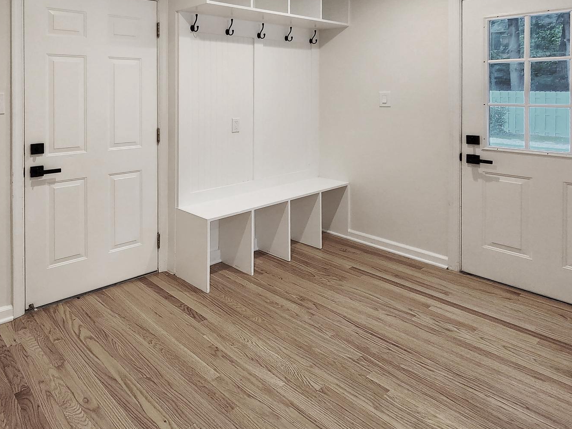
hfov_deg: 78.0
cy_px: 200
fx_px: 330
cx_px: 173
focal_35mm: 20
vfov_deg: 65.9
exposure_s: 1/60
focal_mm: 2.2
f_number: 2.2
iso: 200
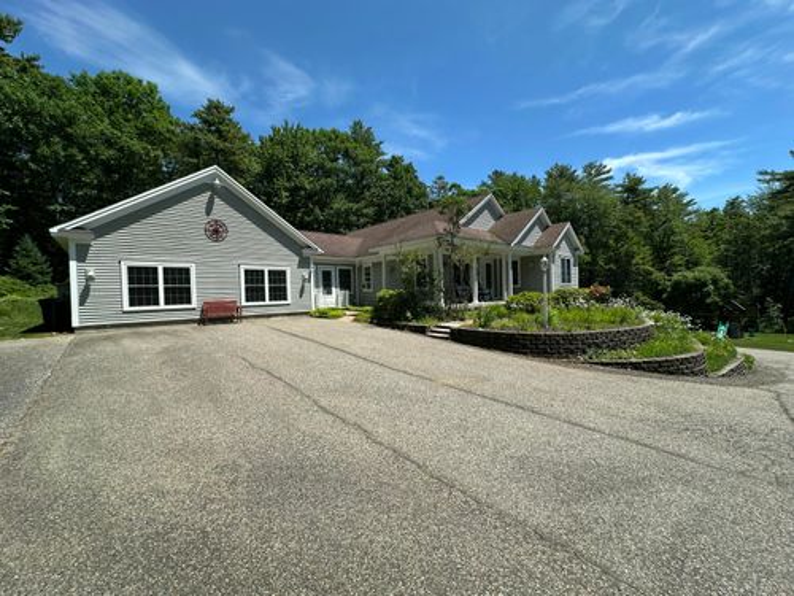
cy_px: 298
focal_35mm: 14
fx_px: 321
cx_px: 397
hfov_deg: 102.1
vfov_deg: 85.7
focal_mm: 2.22
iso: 50
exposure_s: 1/1366
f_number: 2.2
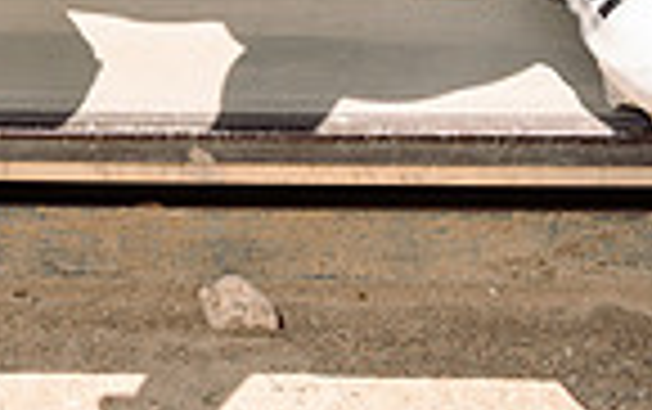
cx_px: 216
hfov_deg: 21.1
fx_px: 1743
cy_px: -586
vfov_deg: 11.1
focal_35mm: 98
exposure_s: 1/250
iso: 64
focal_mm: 31
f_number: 6.3
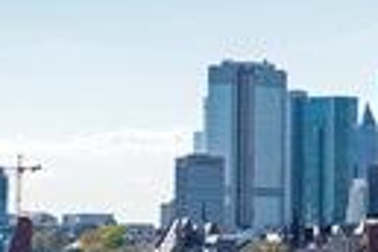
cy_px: 75
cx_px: 464
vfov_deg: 8.1
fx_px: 1785
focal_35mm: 170
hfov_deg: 11.8
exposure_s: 1/400
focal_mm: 52
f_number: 8
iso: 200
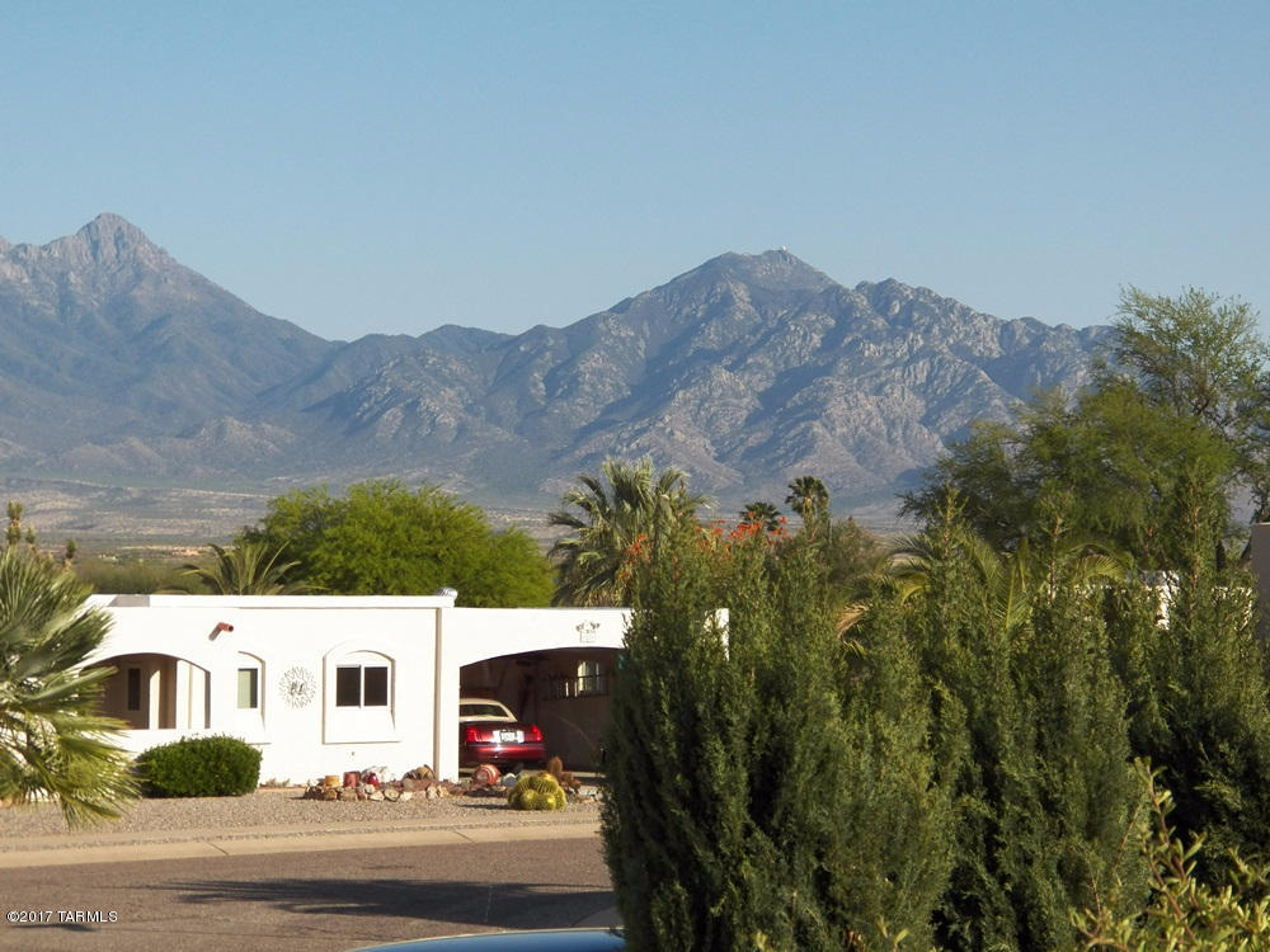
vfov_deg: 13.1
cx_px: 635
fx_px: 4146
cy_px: 476
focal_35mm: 113
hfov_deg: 17.4
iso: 125
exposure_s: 1/1250
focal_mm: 20.2
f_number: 4
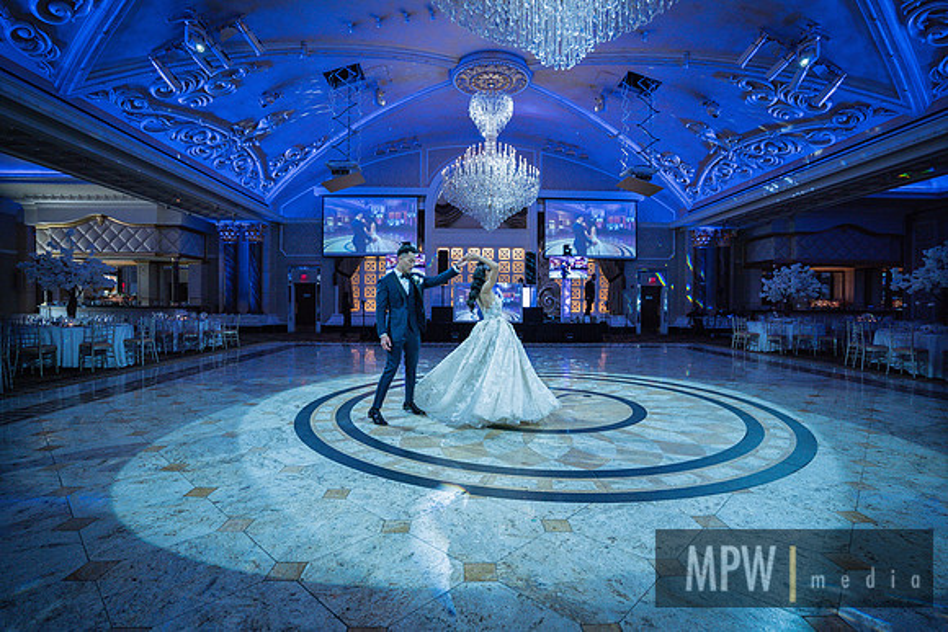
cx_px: 474
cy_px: 316
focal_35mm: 17
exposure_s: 1/250
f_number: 2.8
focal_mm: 17
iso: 640
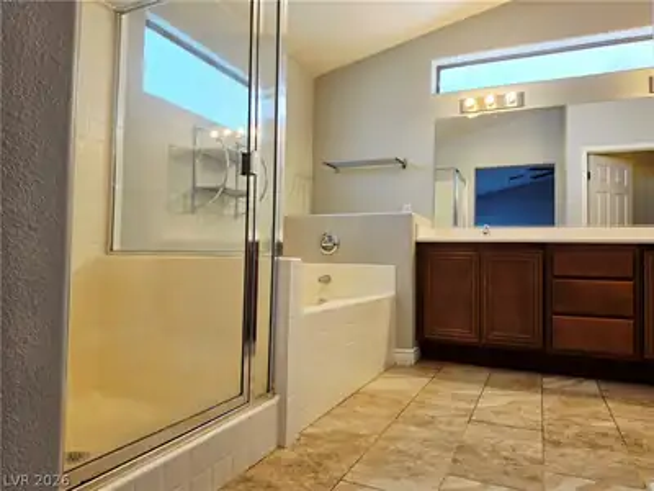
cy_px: 246
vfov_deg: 58.9
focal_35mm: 23
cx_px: 327
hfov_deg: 73.9
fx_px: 435
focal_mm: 6.5
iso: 25
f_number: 1.4
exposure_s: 1/120
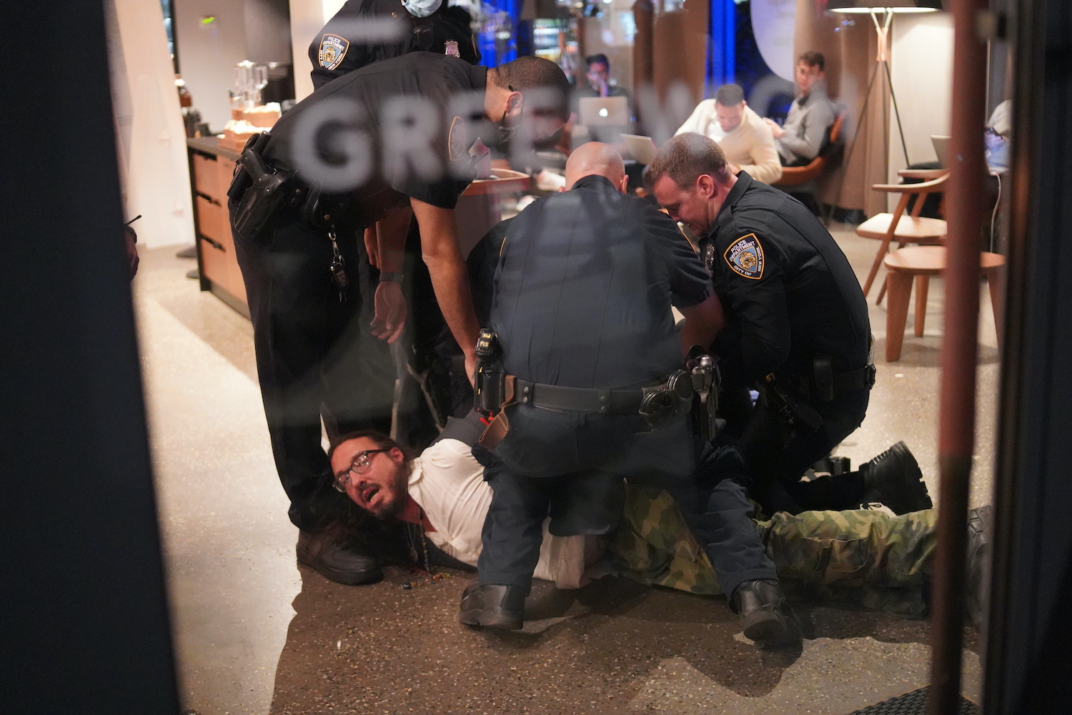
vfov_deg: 29.9
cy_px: 358
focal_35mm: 45
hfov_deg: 43.6
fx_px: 1340
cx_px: 536
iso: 12800
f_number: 2
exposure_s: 1/160
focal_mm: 45
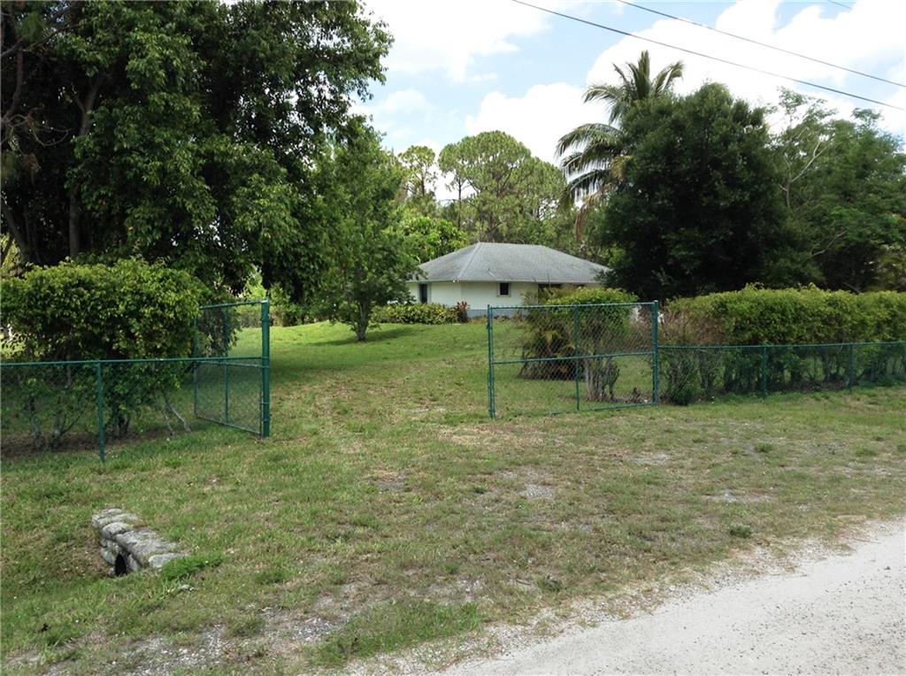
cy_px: 338
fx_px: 862
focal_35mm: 33
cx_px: 453
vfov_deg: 42.8
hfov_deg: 55.4
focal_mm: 3.3
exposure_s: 1/706
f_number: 2.4
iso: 25
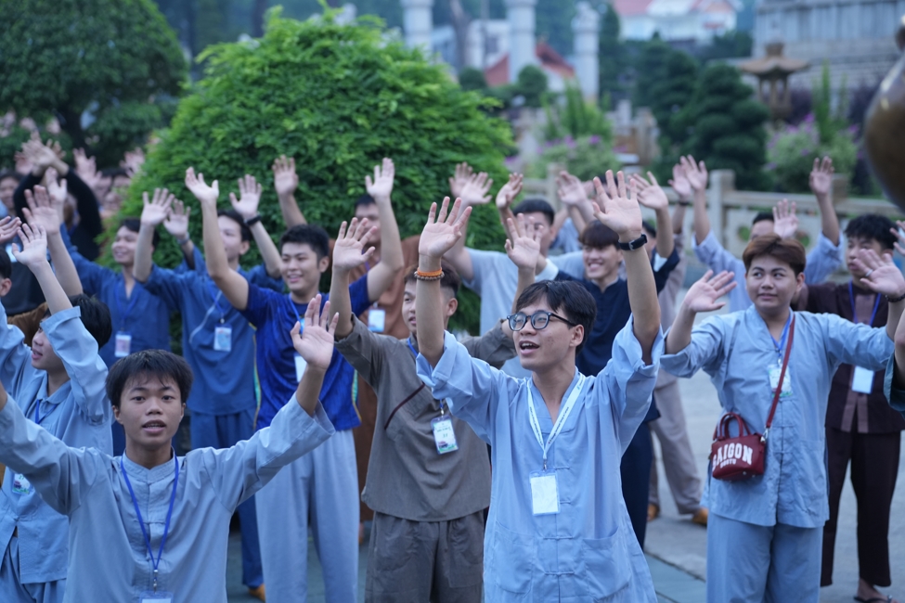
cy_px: 302
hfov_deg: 28.8
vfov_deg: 19.5
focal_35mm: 70
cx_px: 452
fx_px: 1760
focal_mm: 70
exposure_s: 1/160
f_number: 2.5
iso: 1250
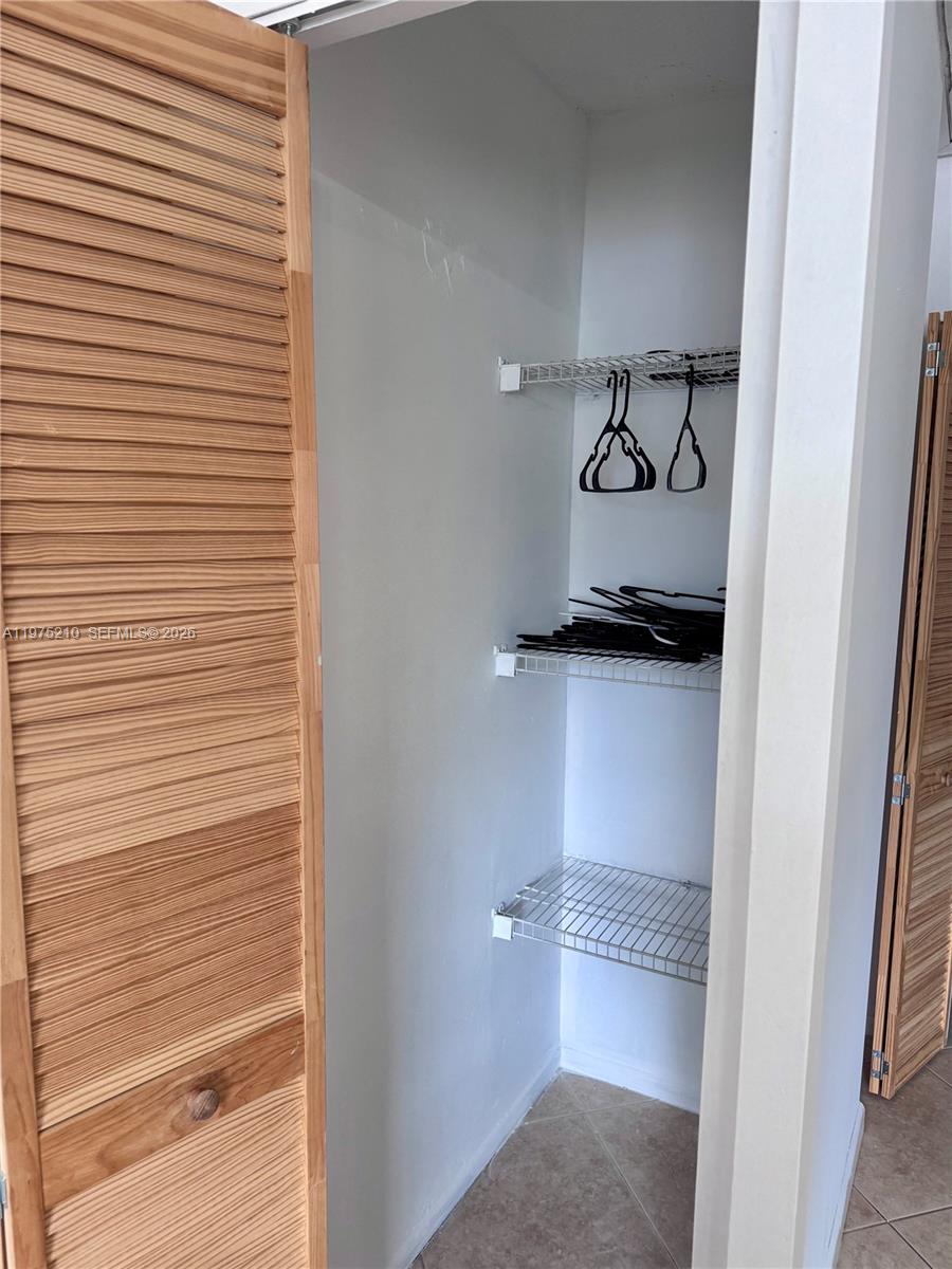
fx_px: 880
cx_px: 476
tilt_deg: -7.6
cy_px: 634
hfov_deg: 56.8
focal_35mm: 24
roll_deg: -1.2
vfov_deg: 71.6
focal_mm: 6.76
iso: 200
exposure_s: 1/60
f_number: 1.78
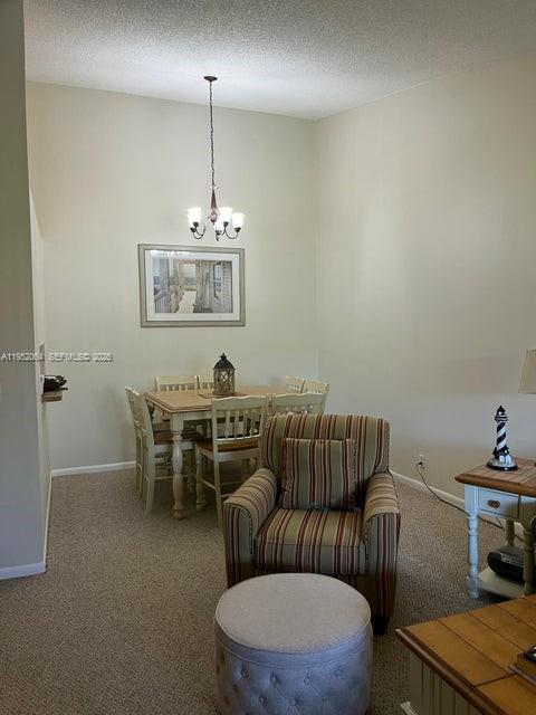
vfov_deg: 67.3
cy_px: 358
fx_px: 537
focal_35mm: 26
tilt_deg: -3.2
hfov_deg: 53.1
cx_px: 268
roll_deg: +1.1
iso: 100
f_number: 1.6
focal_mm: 5.1
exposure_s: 1/60
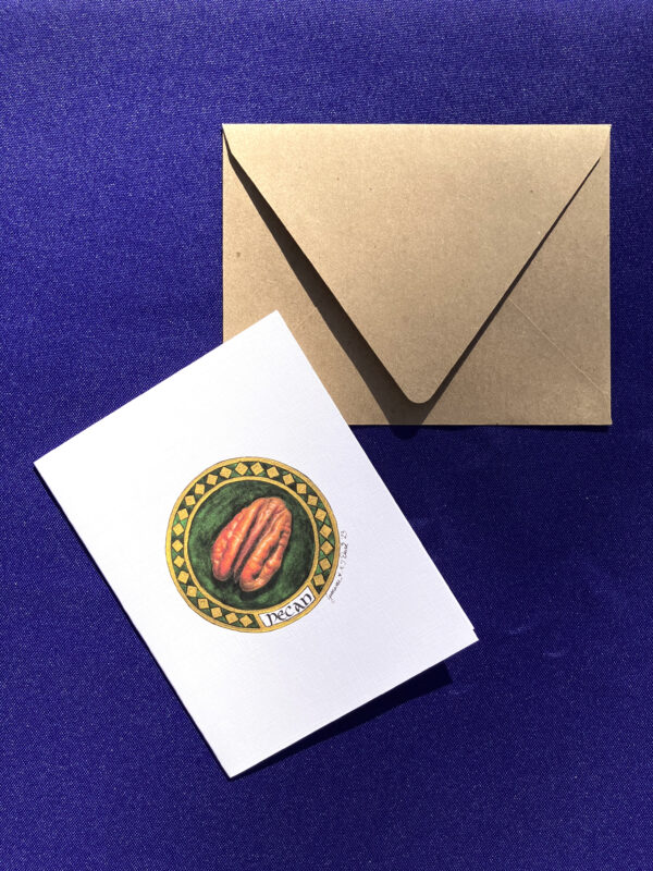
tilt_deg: -87.3
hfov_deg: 49.7
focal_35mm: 28
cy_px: 436
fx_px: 704
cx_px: 326
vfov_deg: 63.4
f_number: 1.8
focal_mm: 3.99
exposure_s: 1/4049
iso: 32
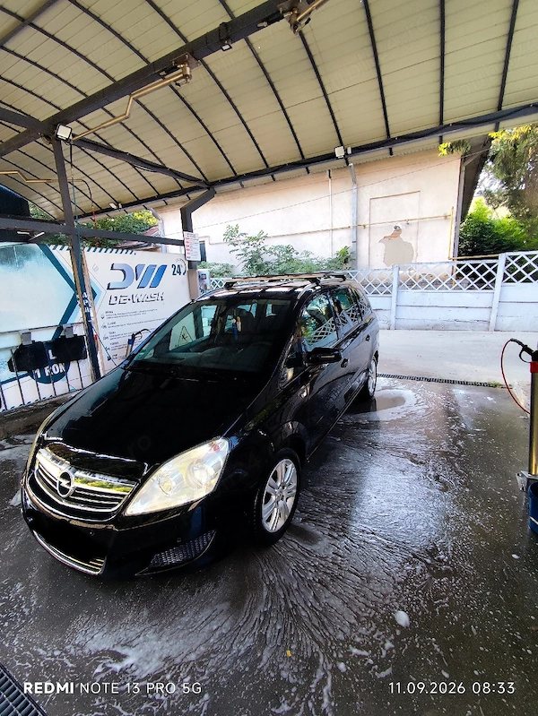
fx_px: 331
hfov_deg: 78.2
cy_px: 358
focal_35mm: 16
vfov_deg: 94.5
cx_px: 269
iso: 64
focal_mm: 1.65
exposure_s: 1/100
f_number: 2.2
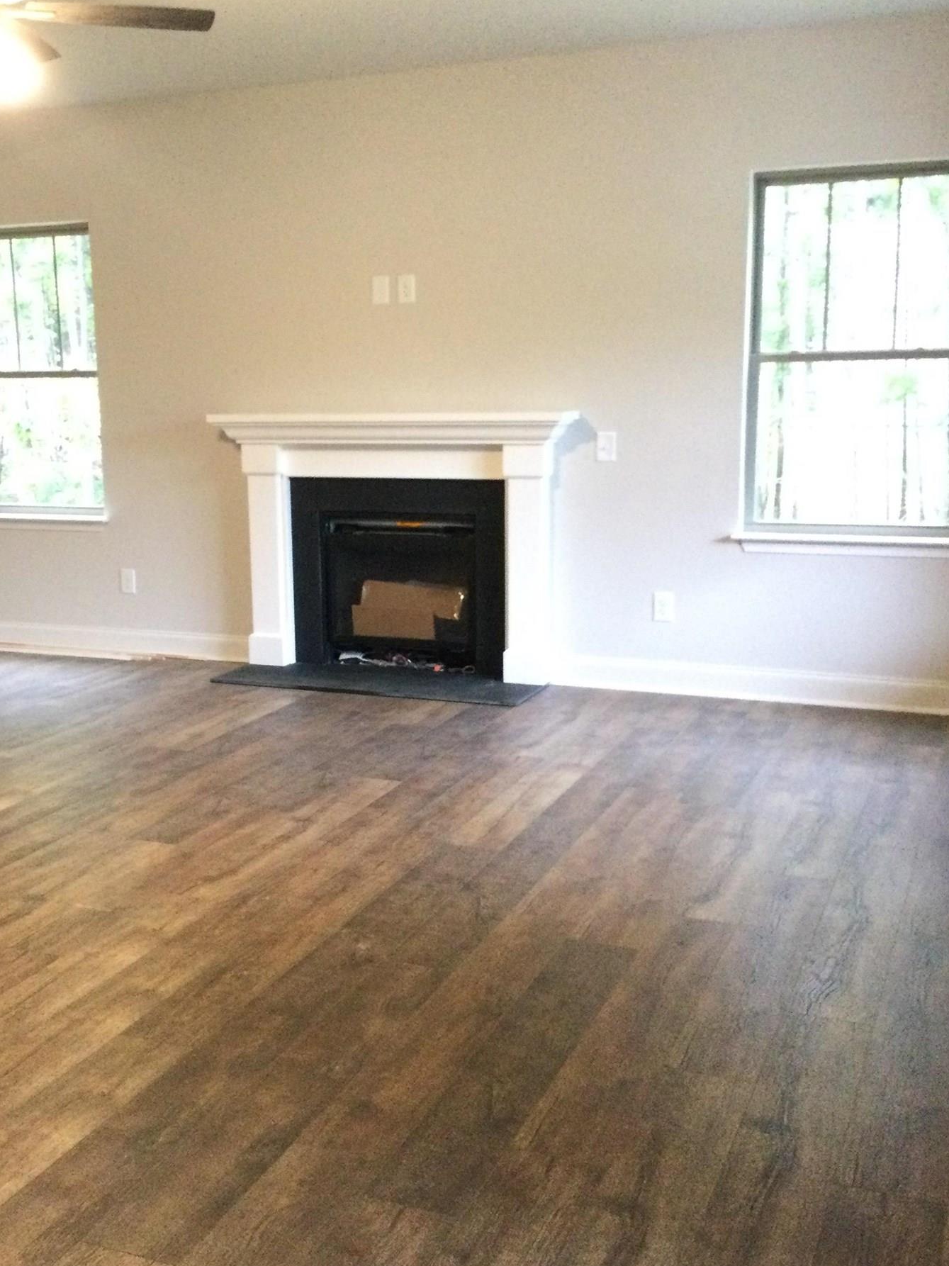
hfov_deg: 35.7
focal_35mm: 40
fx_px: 1462
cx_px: 340
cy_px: 642
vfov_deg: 46.8
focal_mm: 3.3
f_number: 2.4
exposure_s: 1/30
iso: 250
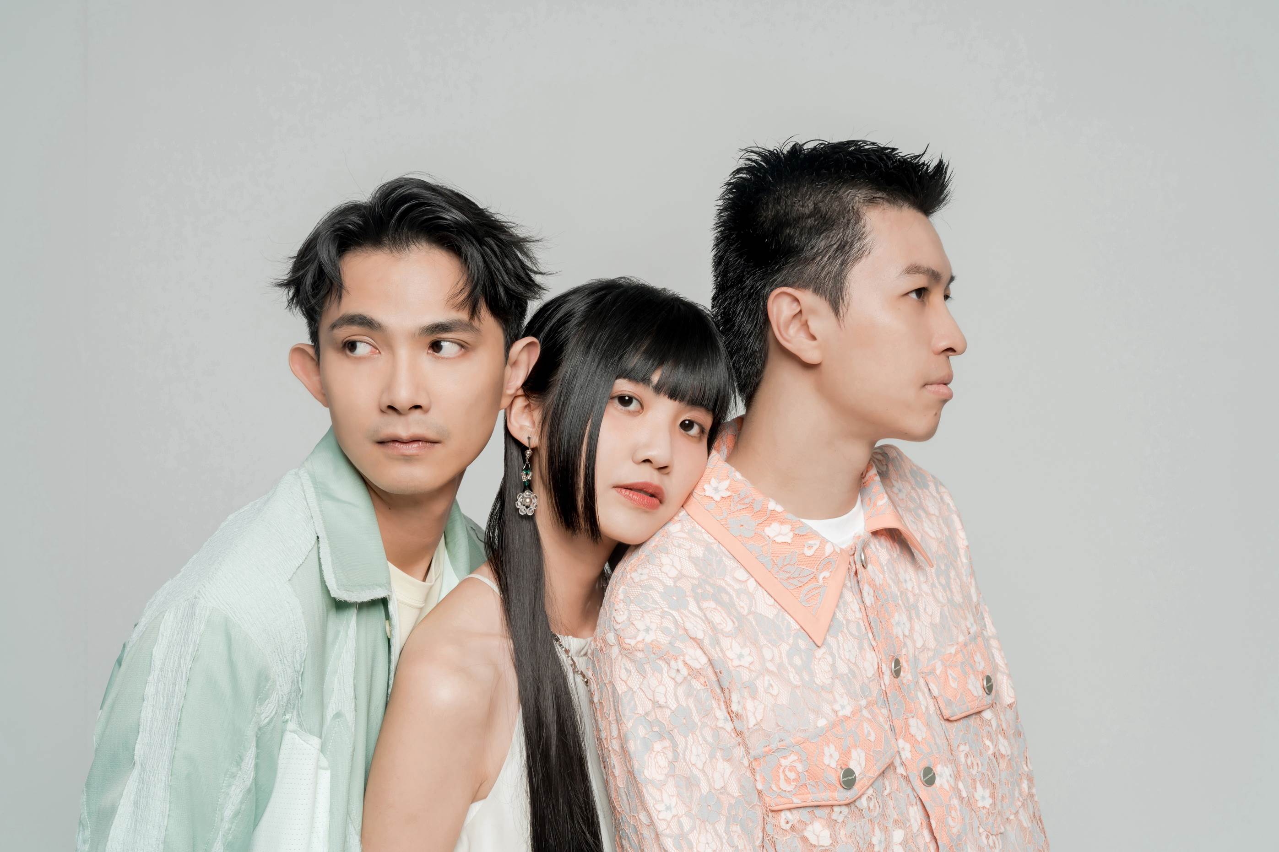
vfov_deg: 27.0
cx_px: 640
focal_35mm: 50
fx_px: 1776
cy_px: 426
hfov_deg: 39.6
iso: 400
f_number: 11
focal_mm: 50
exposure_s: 1/200
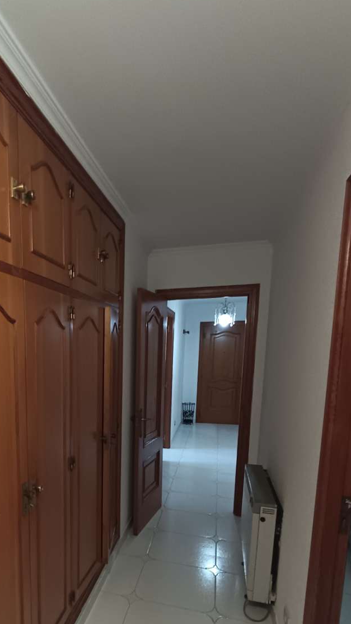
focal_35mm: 22
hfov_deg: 48.8
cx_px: 74
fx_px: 364
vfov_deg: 78.7
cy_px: 412
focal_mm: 1.65
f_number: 2.2
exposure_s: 1/33.3
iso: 470
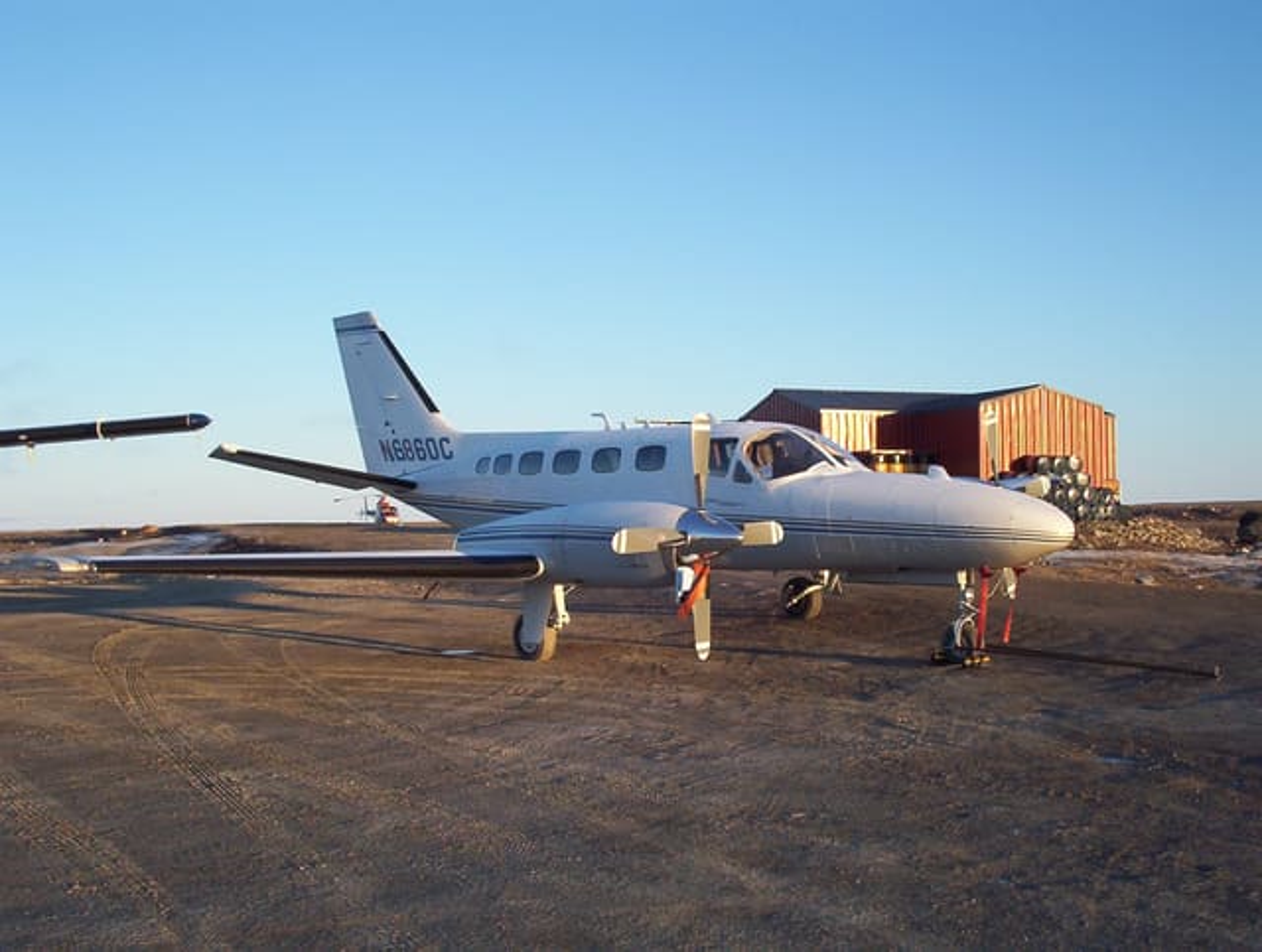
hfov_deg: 47.8
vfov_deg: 37.0
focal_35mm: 39
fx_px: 1425
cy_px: 476
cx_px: 631
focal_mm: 6
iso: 100
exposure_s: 1/217
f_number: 4.5
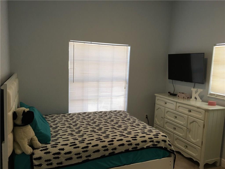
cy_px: 84
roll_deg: -2.1
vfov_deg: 48.2
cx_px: 112
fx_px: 188
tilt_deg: -7.9
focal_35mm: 29
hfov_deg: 61.7
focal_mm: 4.15
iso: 25
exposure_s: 1/40
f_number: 2.2
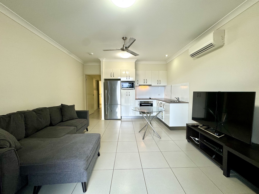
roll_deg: -0.4
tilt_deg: -1.7
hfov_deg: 102.1
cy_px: 97
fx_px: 105
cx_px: 130
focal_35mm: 14
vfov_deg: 85.7
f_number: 2.2
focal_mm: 2.22
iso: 160
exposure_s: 1/50
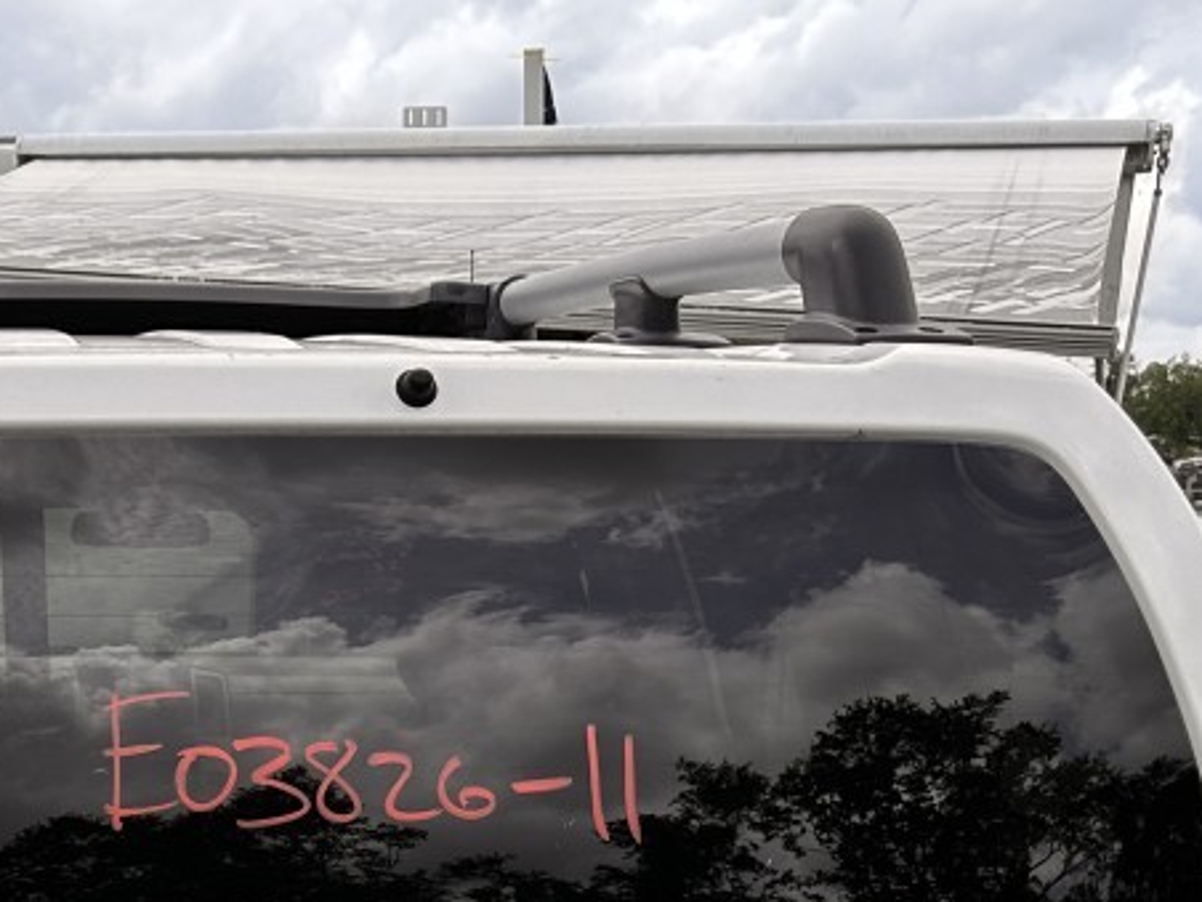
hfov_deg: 28.2
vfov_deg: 19.6
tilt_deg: -15.8
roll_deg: -1.4
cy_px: 1229
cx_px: 322
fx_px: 2361
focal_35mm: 68
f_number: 1.78
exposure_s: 1/2410
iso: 80
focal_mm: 6.86
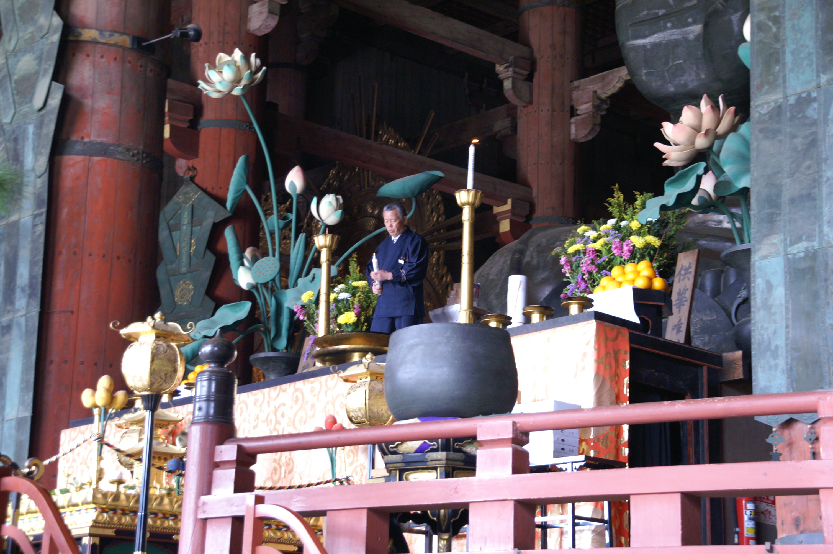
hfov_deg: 27.0
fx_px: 1734
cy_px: 277
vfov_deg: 18.1
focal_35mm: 75
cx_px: 416
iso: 400
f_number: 5
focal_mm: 50
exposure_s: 1/20
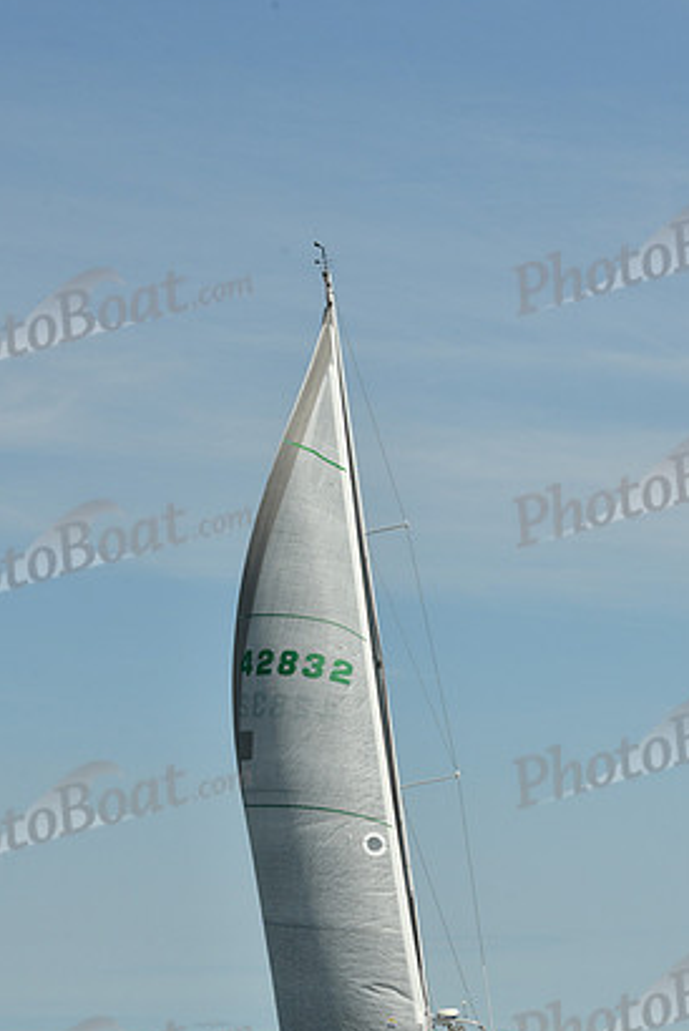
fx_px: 2837
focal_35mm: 99
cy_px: 649
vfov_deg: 20.6
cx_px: 383
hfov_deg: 13.8
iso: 320
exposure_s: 1/1000
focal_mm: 70
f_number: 11
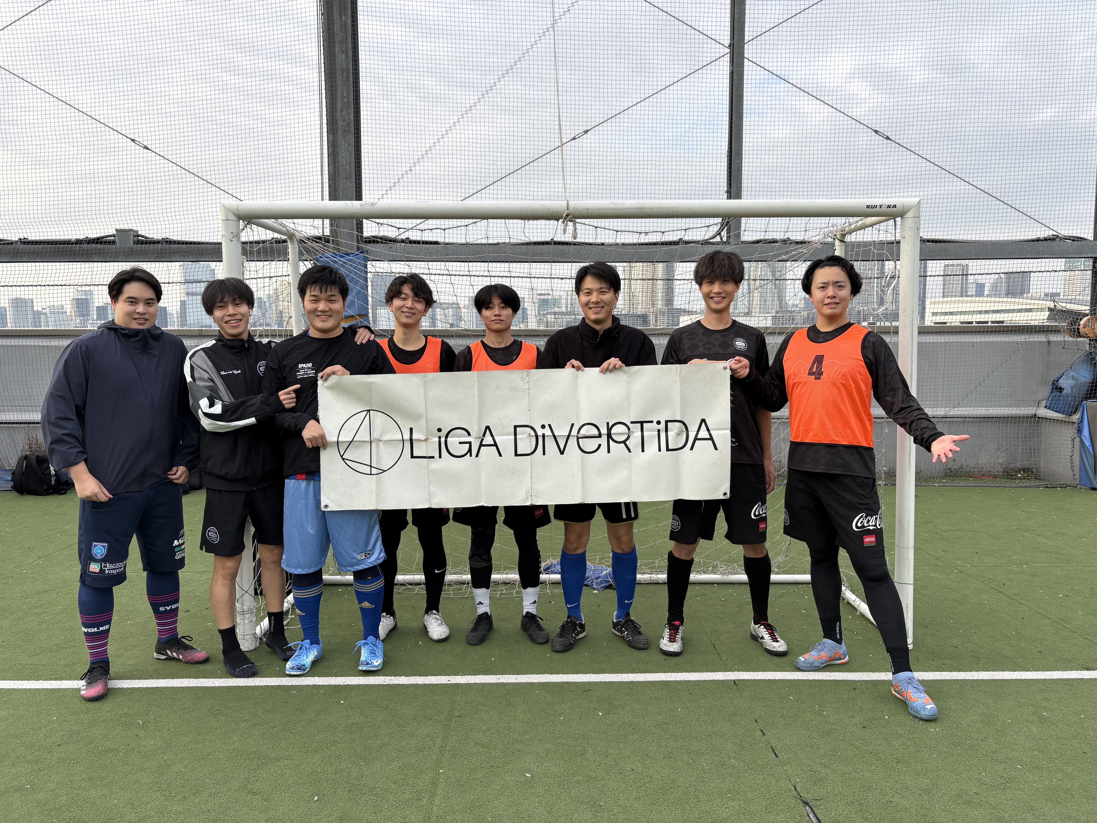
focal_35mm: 26
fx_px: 824
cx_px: 548
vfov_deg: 53.1
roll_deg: +0.9
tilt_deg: -5.1
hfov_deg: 67.3
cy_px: 412
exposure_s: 1/601
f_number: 1.6
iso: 50
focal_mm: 5.96
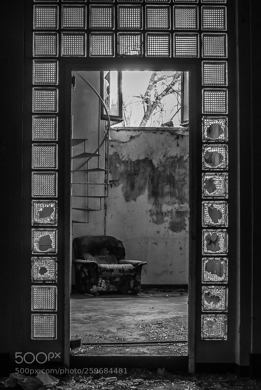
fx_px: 390
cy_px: 195
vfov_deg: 53.1
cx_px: 130
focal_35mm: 36
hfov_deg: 37.0
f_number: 4
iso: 400
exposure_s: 1/13
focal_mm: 24
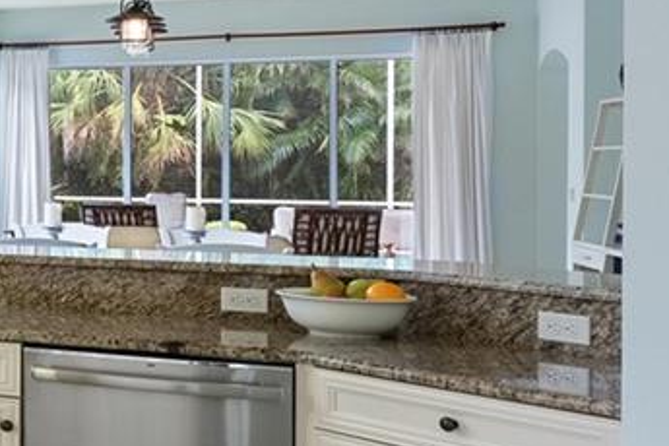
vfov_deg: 20.9
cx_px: -605
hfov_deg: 19.9
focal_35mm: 65
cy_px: 159
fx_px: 1208
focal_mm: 14
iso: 640
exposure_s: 1/4
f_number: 9
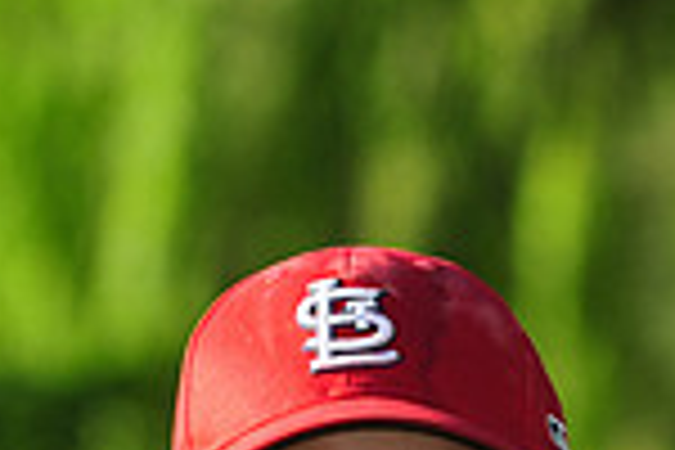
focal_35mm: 562
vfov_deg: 2.4
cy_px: 810
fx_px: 10537
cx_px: 369
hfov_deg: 3.7
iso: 200
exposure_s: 1/500
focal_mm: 145
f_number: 5
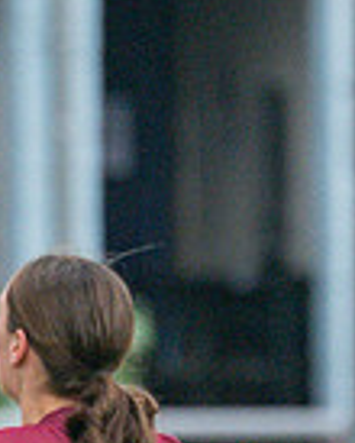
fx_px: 43427
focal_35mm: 3314
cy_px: 765
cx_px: -249
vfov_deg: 0.6
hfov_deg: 0.5
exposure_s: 1/1000
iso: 400
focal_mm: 300
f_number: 4
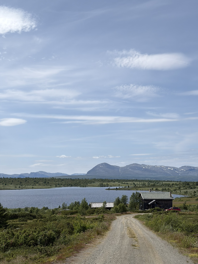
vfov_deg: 36.8
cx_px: 99
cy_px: 132
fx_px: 397
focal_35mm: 52
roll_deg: -0.9
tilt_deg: +5.5
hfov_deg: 28.0
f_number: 1.6
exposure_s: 1/3279
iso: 50
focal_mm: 5.96
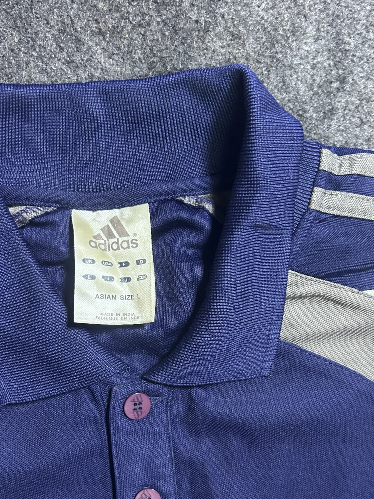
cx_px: 197
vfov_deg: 49.8
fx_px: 533
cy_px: 300
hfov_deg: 38.6
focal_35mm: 37
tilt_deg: -66.1
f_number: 1.5
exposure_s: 1/33
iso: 400
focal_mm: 5.7
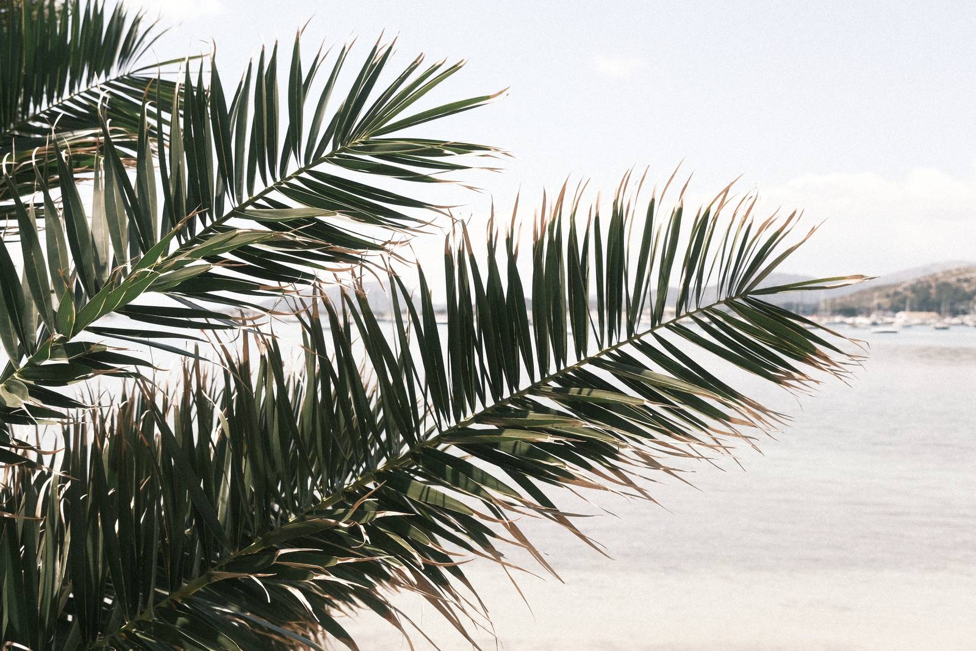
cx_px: 488
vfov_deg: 34.2
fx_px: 1057
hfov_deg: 49.5
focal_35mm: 39
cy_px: 326
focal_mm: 26
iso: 160
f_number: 8
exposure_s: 1/220
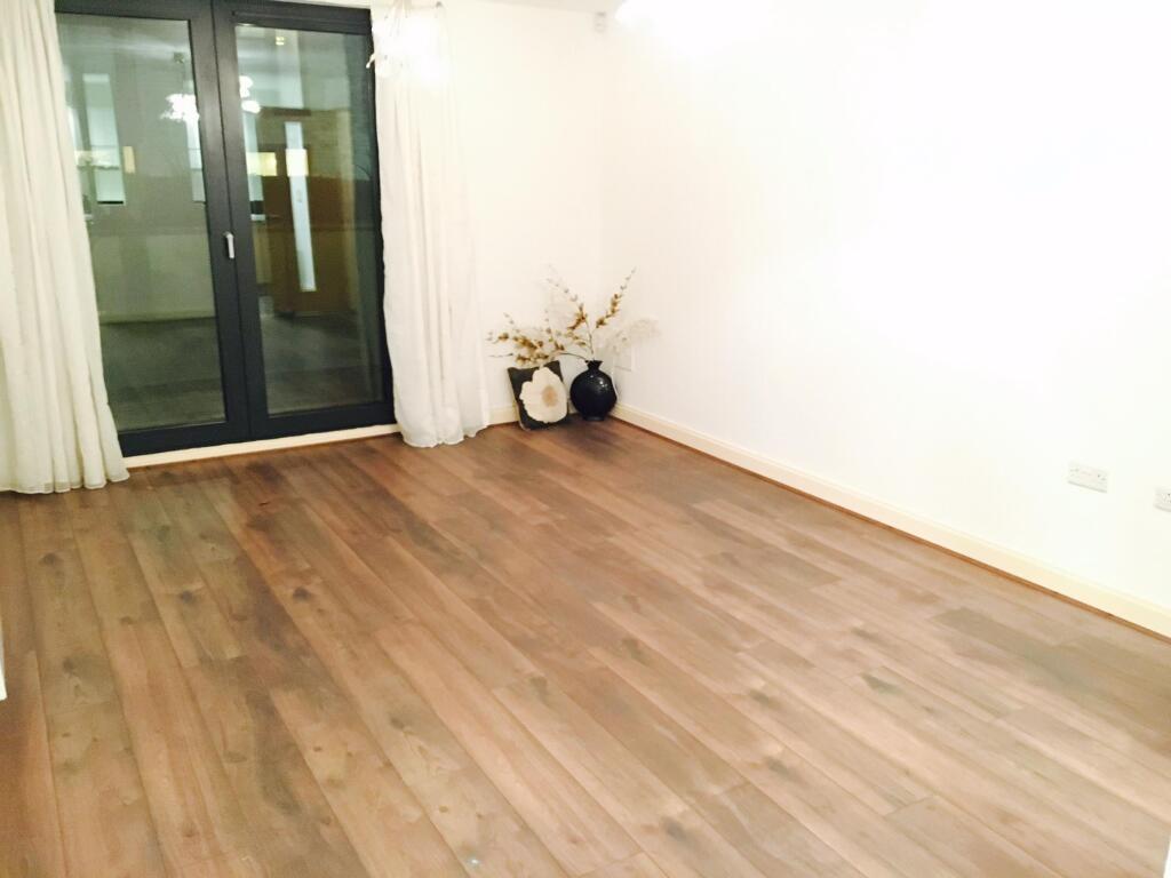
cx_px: 586
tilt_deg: -16.2
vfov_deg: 48.2
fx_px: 981
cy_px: 439
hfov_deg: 61.7
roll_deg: -0.1
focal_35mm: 29
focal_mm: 4.15
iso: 640
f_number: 2.2
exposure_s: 1/17
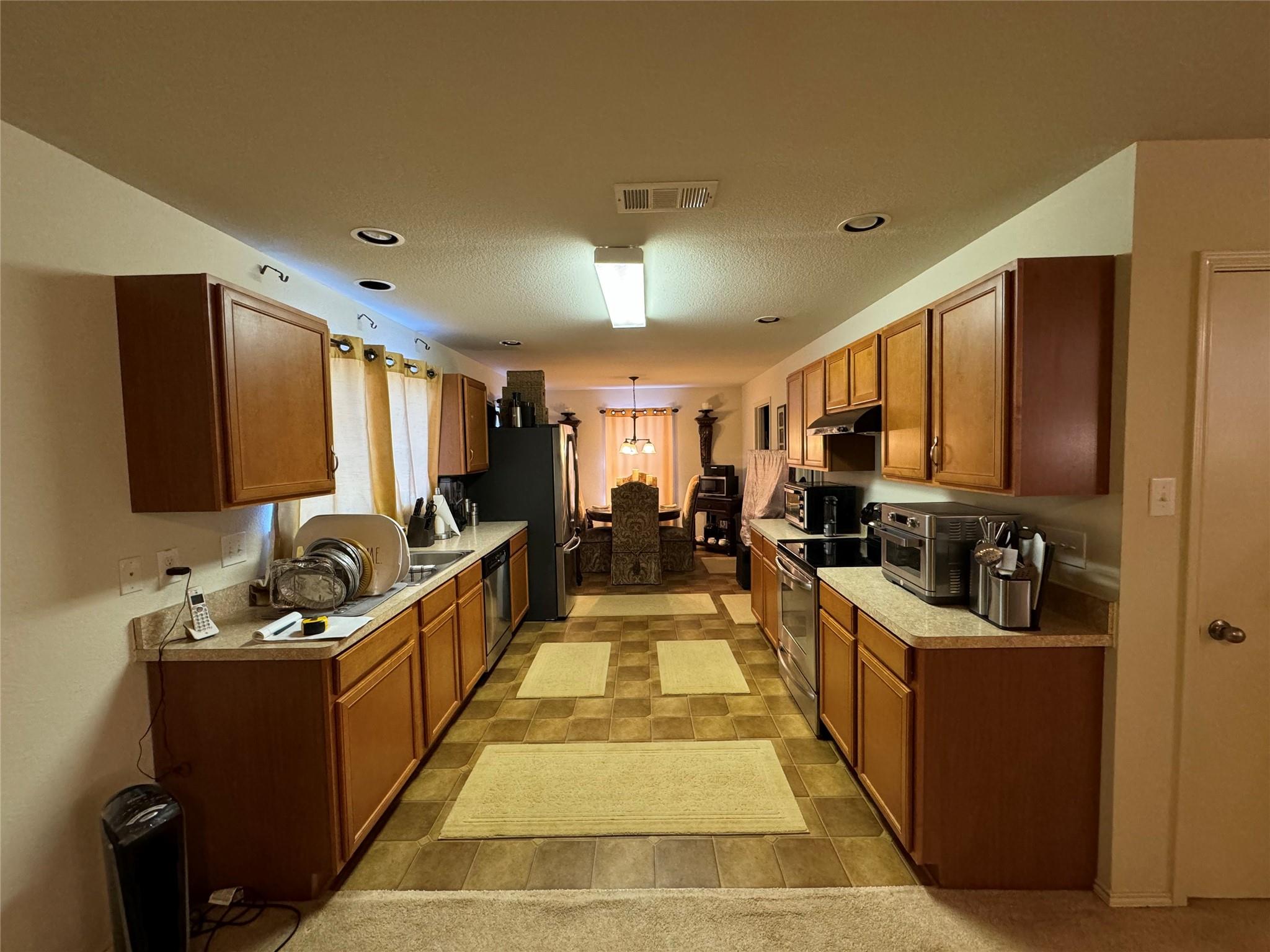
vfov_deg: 85.7
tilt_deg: -4.2
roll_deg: +1.5
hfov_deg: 102.1
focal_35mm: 14
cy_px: 476
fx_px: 514
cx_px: 635
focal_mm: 2.22
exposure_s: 1/60
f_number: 2.2
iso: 320
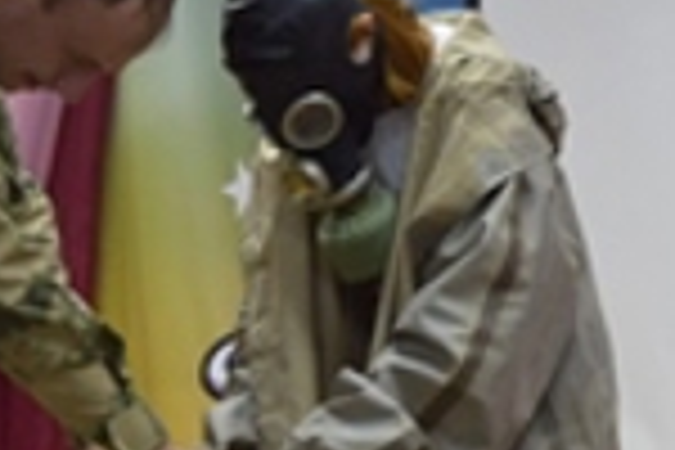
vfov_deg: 7.6
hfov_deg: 11.4
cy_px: 418
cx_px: 508
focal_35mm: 180
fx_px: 3375
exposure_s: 1/40
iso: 400
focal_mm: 24
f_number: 4
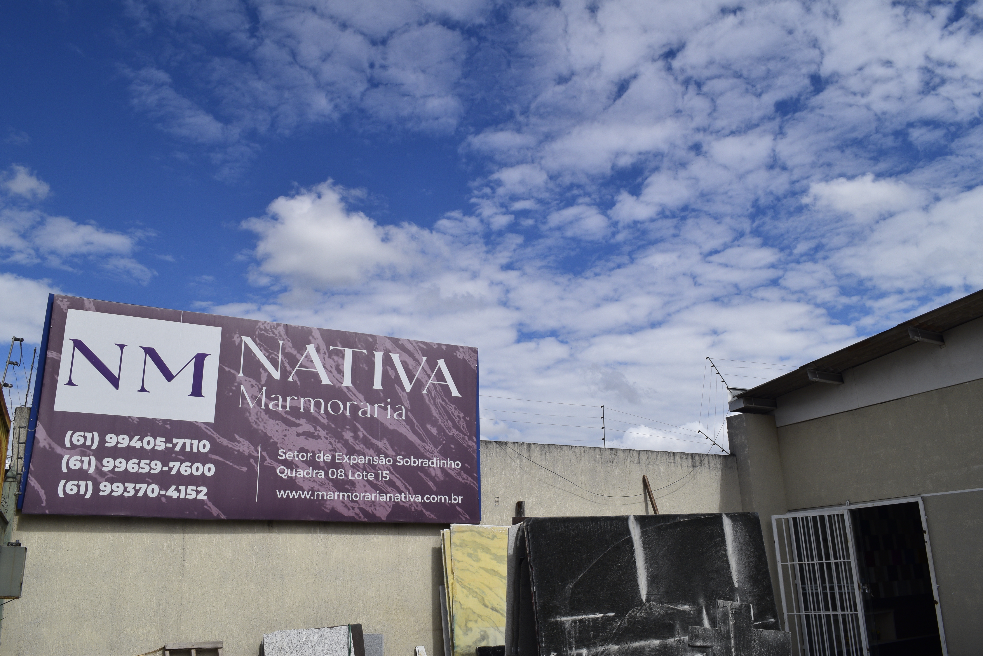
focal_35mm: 27
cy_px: 328
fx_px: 737
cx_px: 492
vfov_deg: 48.0
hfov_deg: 67.4
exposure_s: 1/500
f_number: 11
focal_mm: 18
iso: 200
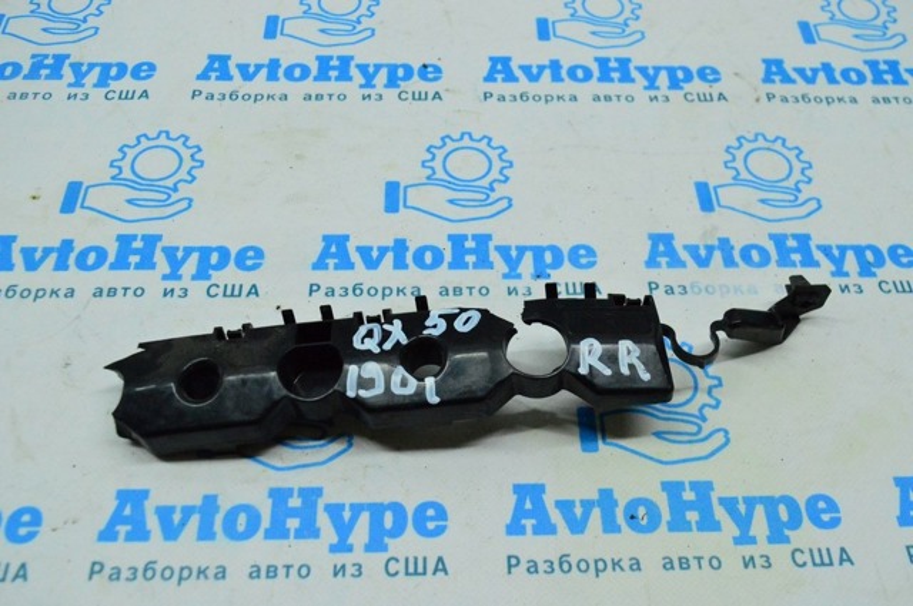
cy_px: 303
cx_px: 456
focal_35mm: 38
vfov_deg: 35.4
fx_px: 950
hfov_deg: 51.3
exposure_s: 1/640
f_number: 6.3
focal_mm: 25
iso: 6400
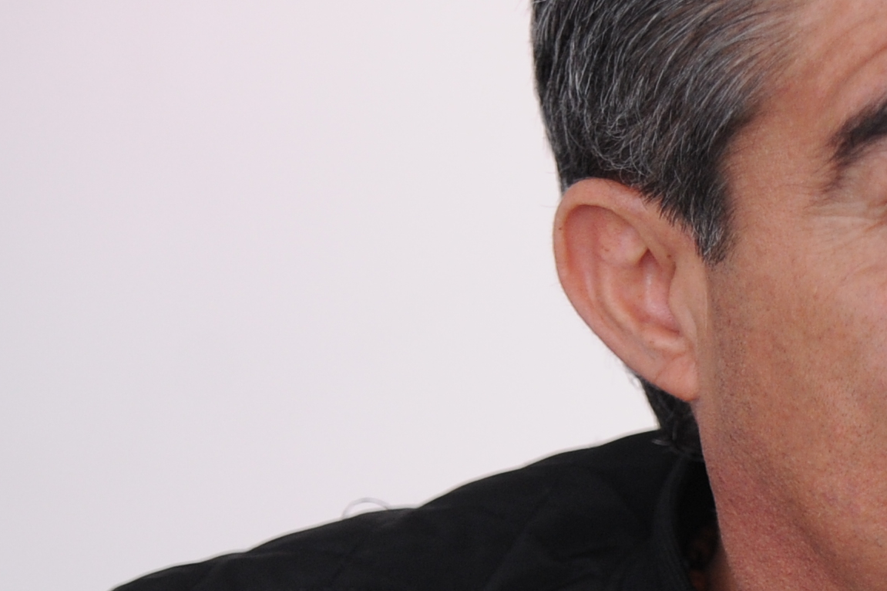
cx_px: 1323
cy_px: 673
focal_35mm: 414
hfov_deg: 4.9
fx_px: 10194
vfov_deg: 3.3
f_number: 2.8
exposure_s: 1/250
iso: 1000
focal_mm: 112
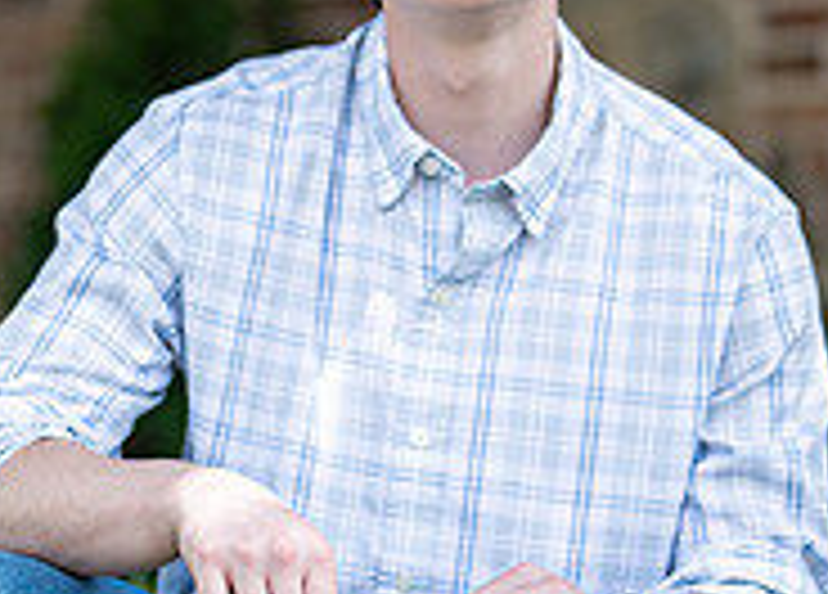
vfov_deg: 7.2
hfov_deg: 10.1
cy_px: 518
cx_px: 477
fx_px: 4687
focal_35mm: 199
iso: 100
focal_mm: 50
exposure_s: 1/2500
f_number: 1.2
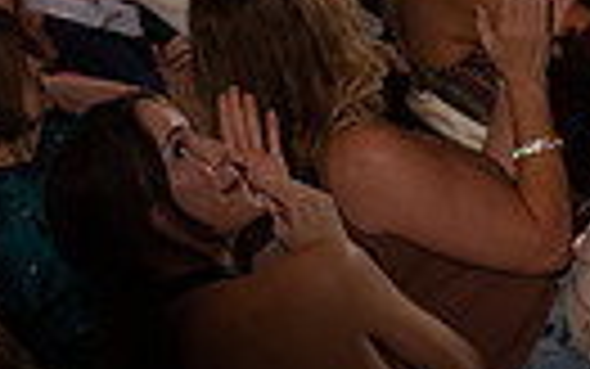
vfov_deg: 3.6
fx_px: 5759
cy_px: -603
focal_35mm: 358
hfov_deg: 5.8
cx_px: 642
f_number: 9
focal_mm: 102
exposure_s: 1/250
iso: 800
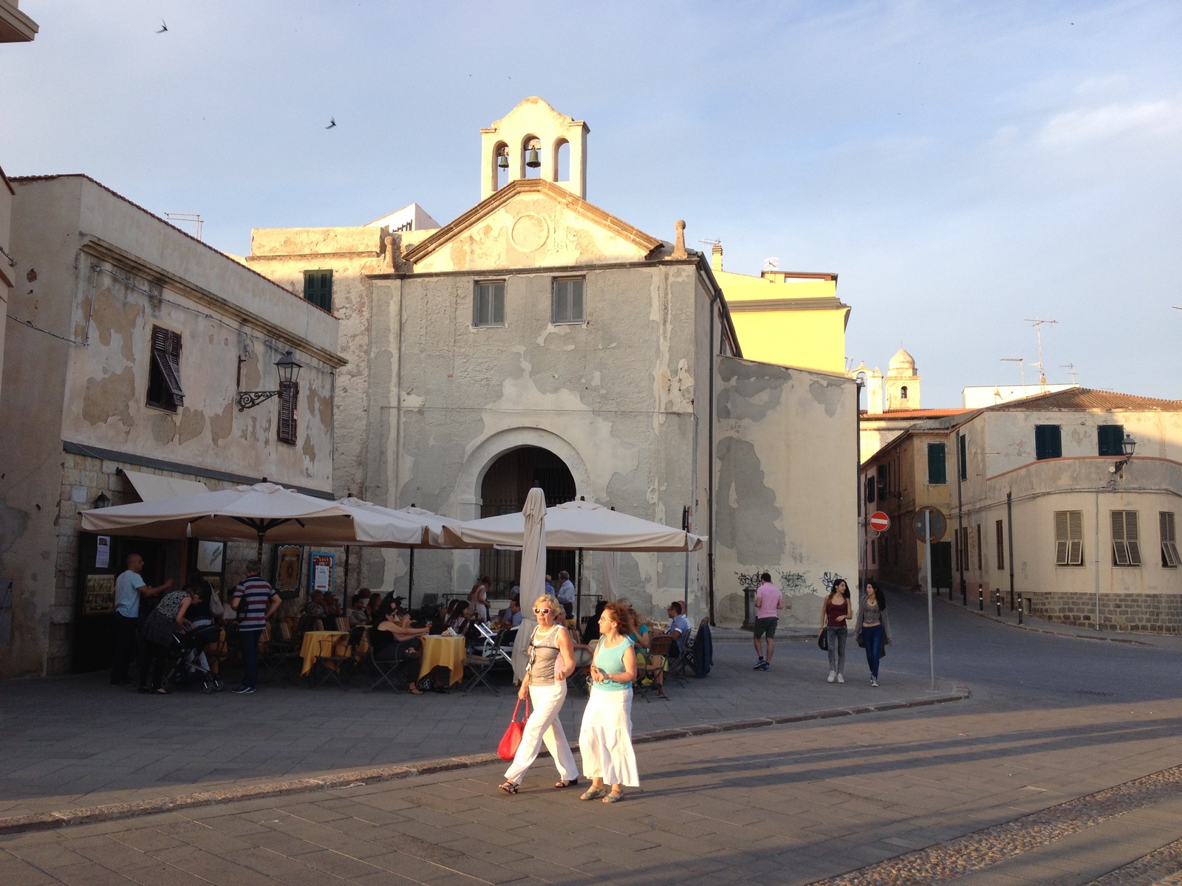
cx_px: 591
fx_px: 1195
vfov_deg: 40.7
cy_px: 443
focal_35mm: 35
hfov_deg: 52.6
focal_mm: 4.28
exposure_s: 1/332
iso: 50
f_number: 2.4
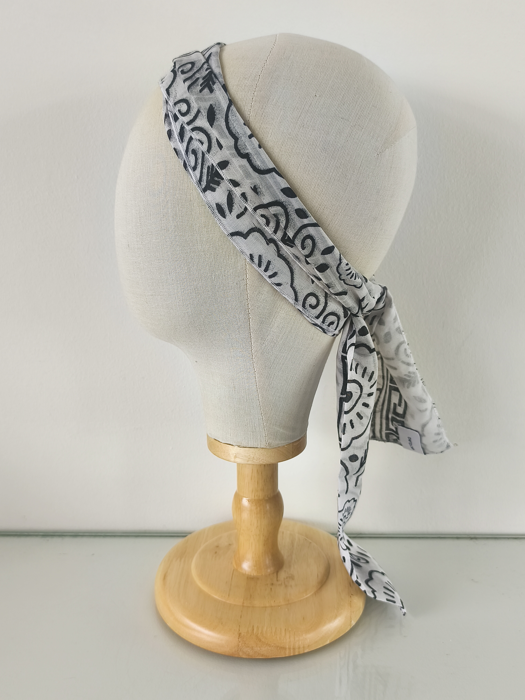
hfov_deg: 44.2
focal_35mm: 32
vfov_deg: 56.8
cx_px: 262
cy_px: 350
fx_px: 647
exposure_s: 1/60
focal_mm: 6.14
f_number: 1.65
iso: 64
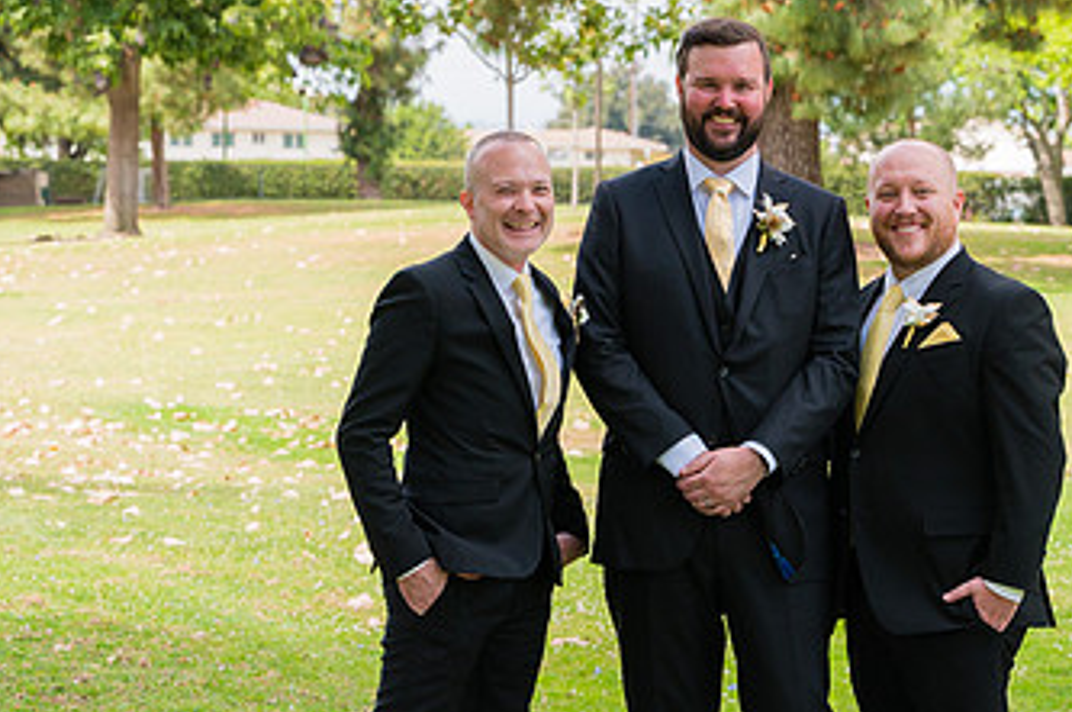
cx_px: 686
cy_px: 457
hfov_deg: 16.8
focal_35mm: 122
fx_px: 3628
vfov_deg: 11.2
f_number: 5.6
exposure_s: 1/1600
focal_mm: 70
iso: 500
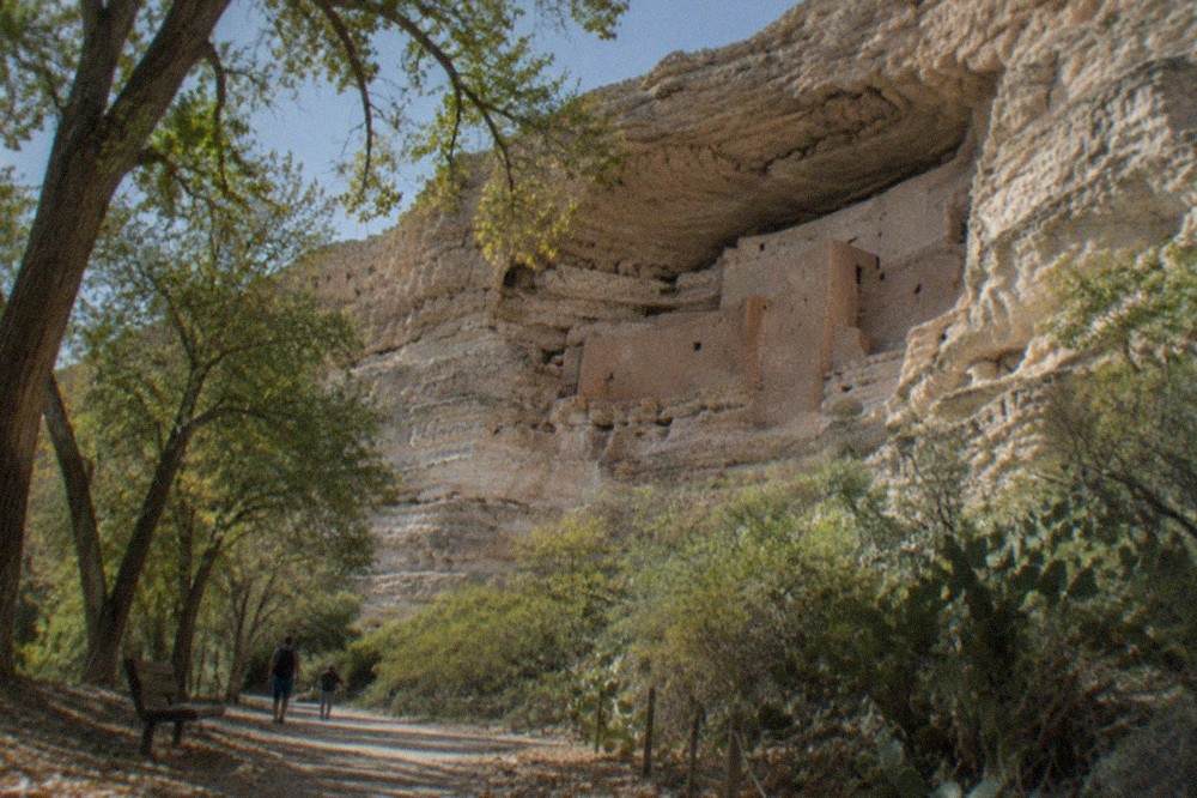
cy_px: 399
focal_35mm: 47
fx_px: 1562
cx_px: 598
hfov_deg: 41.9
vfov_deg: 28.6
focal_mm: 47
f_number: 5.6
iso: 400
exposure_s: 1/320
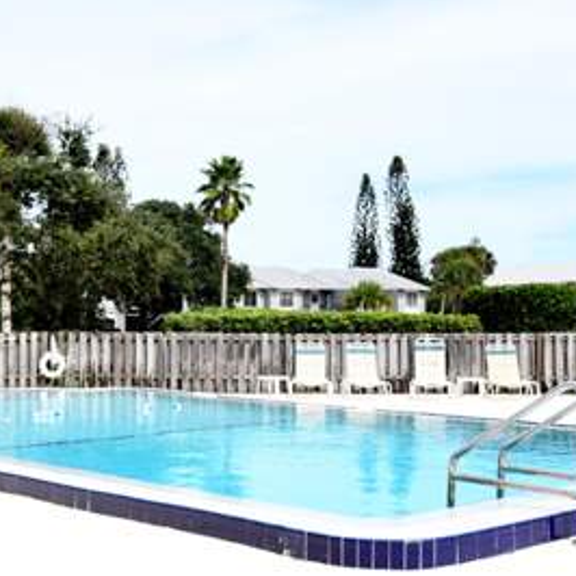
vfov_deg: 36.7
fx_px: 866
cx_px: 256
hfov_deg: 36.7
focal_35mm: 46
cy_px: 329
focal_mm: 20
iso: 1250
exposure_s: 1/8000
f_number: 5
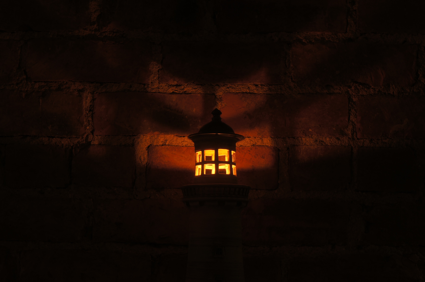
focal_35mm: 60
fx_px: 708
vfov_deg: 22.6
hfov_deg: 33.4
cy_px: 141
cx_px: 212
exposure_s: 8
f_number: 8
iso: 100
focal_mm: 40
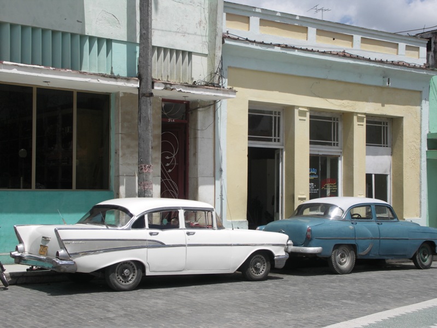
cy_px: 164
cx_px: 218
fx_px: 669
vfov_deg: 27.5
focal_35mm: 53
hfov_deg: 36.2
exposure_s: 1/400
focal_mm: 13.7
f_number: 7.1
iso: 50
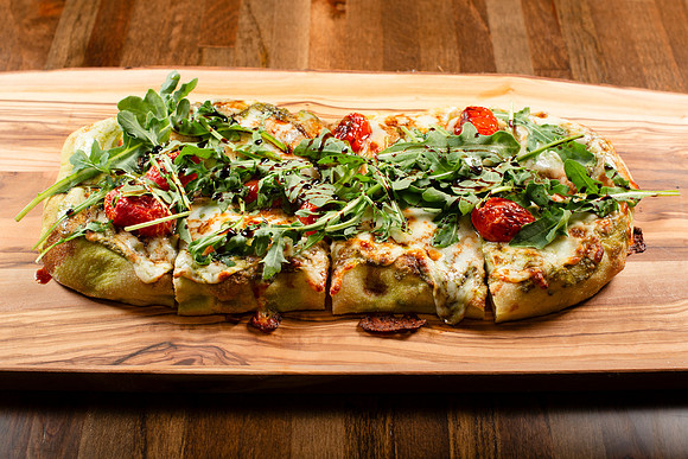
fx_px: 1034
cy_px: 213
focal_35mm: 54
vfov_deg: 25.0
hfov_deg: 36.8
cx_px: 347
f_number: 8
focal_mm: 50
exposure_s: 1/250
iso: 250
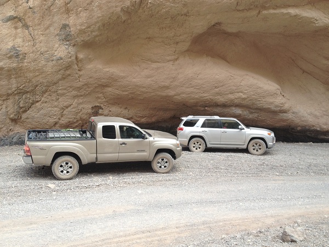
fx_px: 333
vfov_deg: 40.7
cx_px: 164
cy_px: 124
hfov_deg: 52.6
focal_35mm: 35
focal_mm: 4.28
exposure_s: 1/262
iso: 50
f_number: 2.4
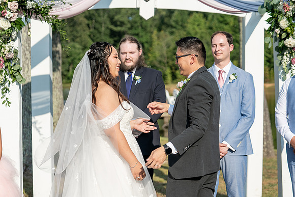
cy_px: 107
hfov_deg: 23.8
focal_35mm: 86
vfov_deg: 16.0
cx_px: 135
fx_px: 701
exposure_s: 1/1250
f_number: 4
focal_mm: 77
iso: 100
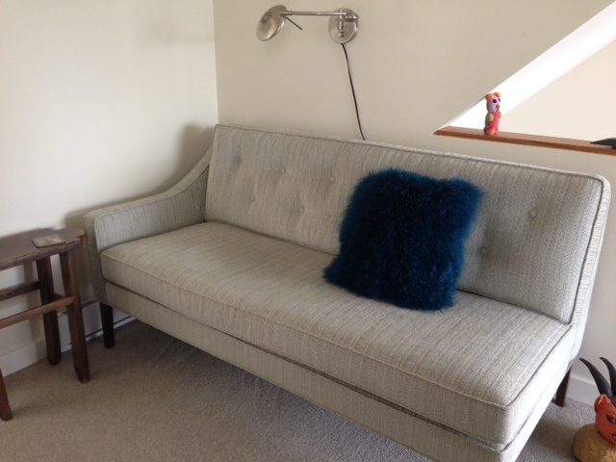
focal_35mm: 33
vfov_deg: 42.9
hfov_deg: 55.4
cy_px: 231
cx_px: 308
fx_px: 587
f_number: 2.4
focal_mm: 4.12
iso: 100
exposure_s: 1/20
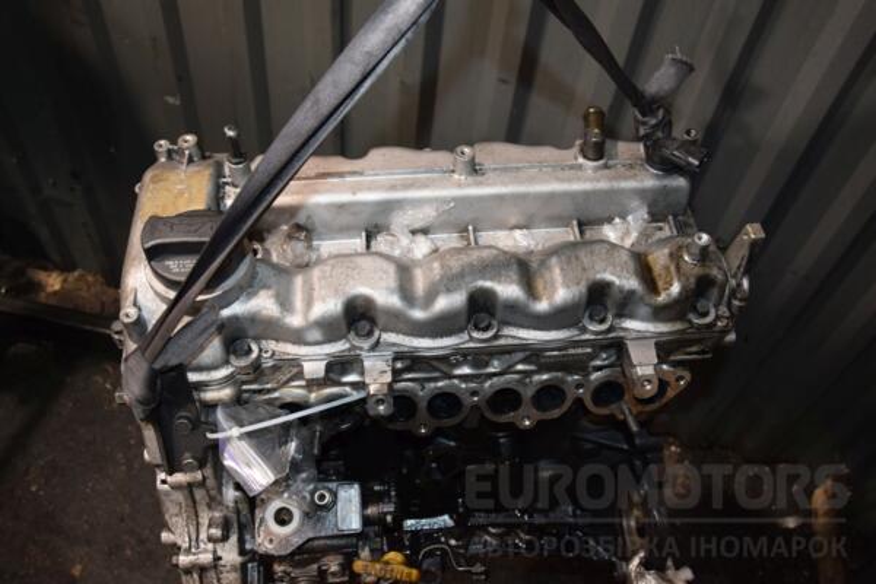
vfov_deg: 41.7
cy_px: 292
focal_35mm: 32
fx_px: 766
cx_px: 438
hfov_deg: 59.5
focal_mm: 21
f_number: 5
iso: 800
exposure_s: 1/60
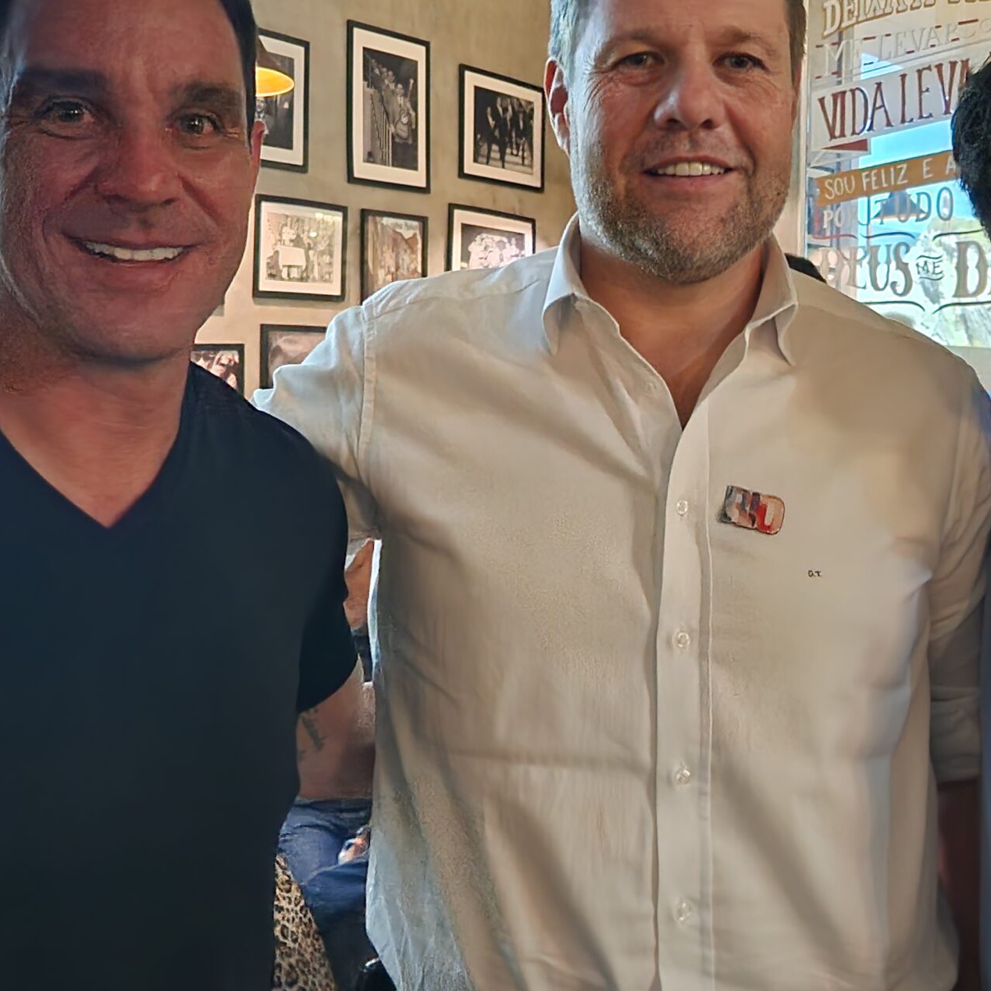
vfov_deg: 40.6
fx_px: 1328
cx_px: 522
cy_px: 355
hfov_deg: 40.9
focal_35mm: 41
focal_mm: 5.4
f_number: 1.8
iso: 1000
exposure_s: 1/10
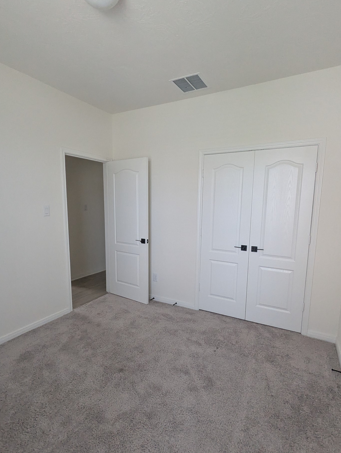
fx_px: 236
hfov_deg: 71.7
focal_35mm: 18
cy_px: 232
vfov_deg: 87.6
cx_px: 176
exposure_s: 1/53.9
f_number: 2.2
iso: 638
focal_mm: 2.35
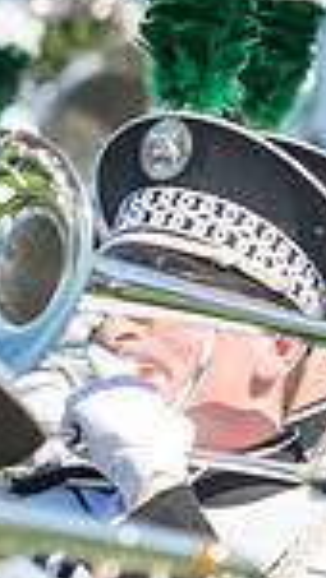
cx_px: -453
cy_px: 345
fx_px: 8325
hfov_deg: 2.2
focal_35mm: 542
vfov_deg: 4.0
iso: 200
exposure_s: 1/1000
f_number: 4.5
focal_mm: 135
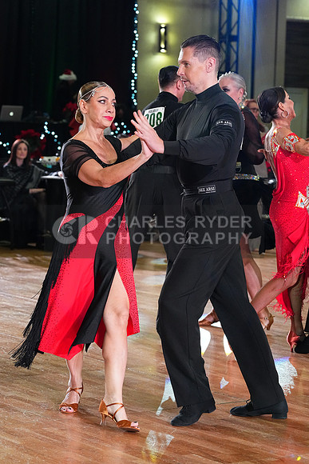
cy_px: 232
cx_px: 154
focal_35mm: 116
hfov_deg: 11.8
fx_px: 1492
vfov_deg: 17.6
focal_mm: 116
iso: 6400
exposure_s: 1/320
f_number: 6.3
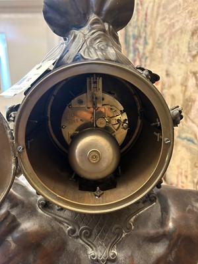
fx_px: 198
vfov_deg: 67.3
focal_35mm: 26
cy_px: 132
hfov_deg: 53.1
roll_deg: -0.7
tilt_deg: -16.8
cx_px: 99
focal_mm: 5.7
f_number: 1.5
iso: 500
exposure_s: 1/33
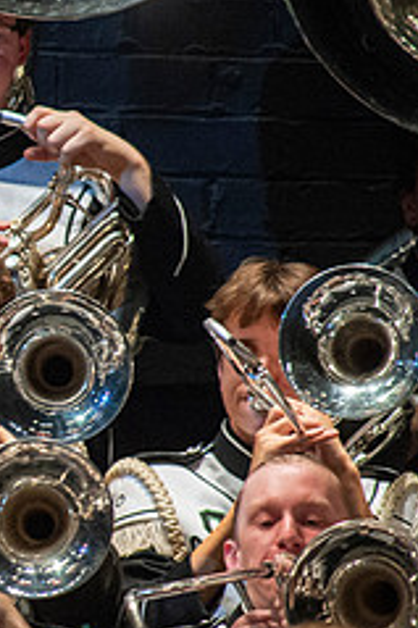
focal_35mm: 1458
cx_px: -231
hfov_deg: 0.9
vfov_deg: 1.4
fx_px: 25428
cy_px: 352
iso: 5000
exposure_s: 1/400
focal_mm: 600
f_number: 5.6
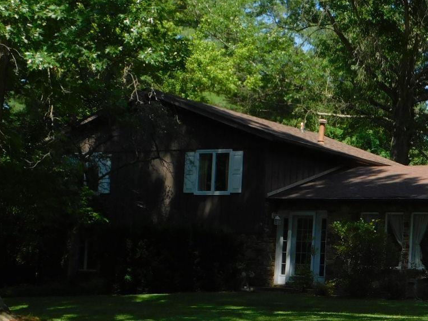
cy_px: 256
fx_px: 1174
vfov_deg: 15.5
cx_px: 387
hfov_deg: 20.2
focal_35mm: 95
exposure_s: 1/500
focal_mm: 8
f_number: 3.7
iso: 125
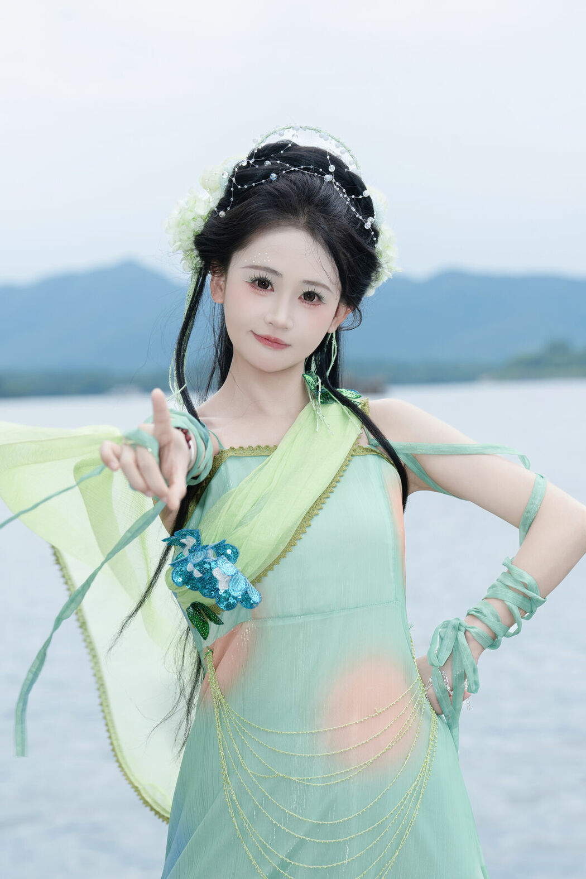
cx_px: 293
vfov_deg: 19.5
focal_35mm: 105
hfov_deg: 13.0
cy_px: 440
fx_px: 2564
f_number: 5.6
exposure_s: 1/250
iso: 160
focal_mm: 105
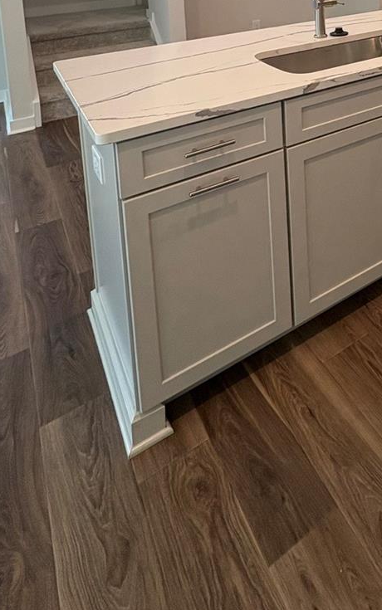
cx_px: 409
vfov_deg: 48.5
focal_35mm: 31
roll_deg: +0.9
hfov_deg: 35.4
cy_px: -19
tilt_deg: -5.8
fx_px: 516
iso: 200
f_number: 2.2
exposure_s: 1/120
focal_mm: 2.22
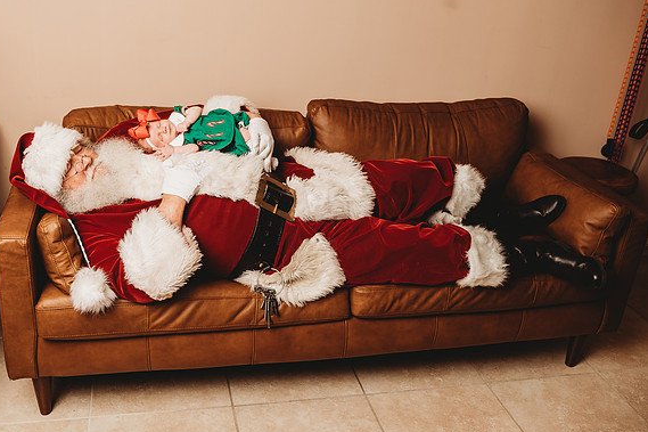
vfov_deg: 36.8
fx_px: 648
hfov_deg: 52.9
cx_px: 268
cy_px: 198
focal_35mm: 36
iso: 100
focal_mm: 30
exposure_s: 1/160
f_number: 4
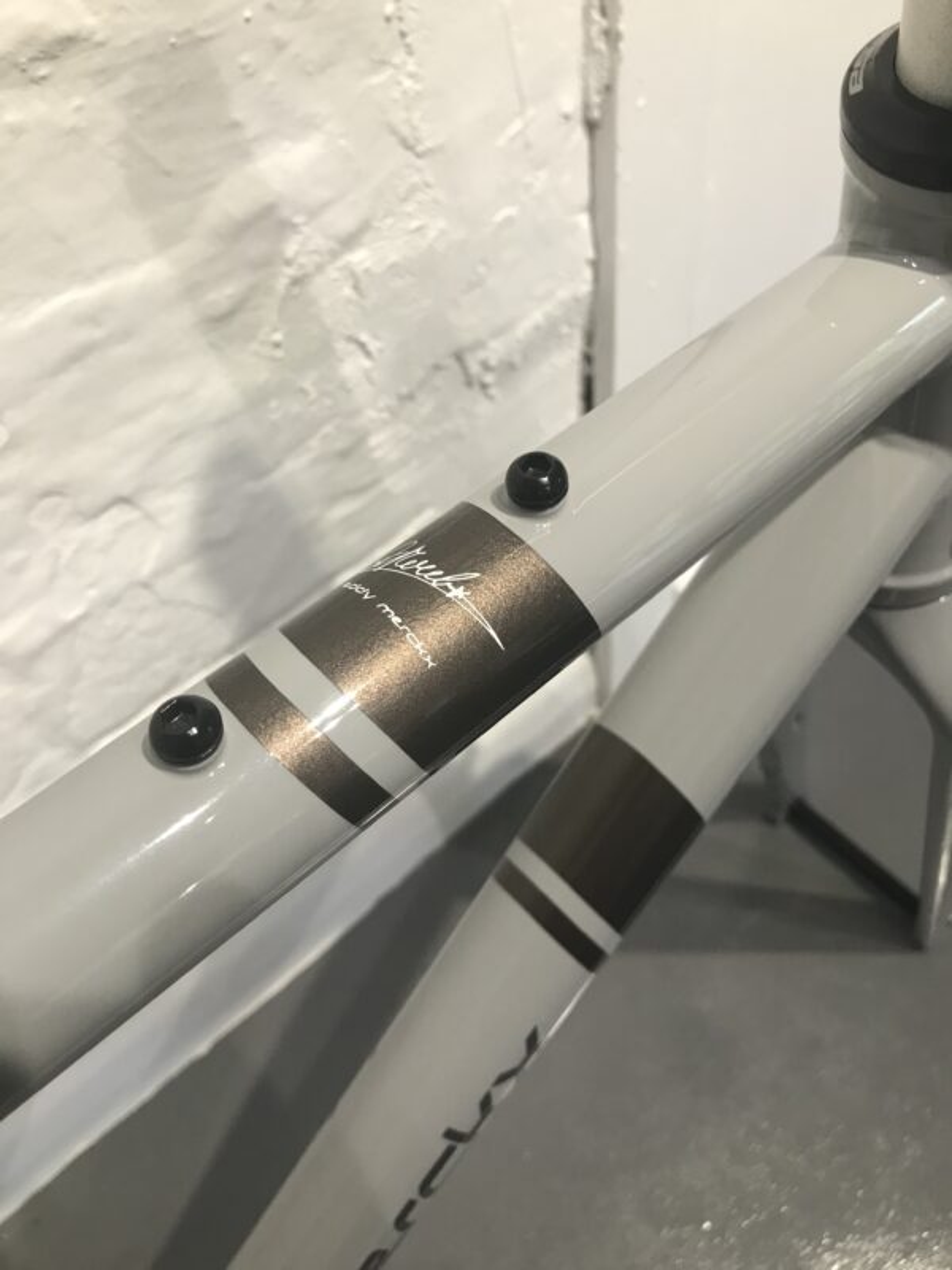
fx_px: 1027
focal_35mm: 28
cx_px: 476
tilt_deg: -54.2
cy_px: 635
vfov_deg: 63.4
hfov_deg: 49.7
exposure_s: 1/33
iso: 25
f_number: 1.8
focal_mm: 3.99
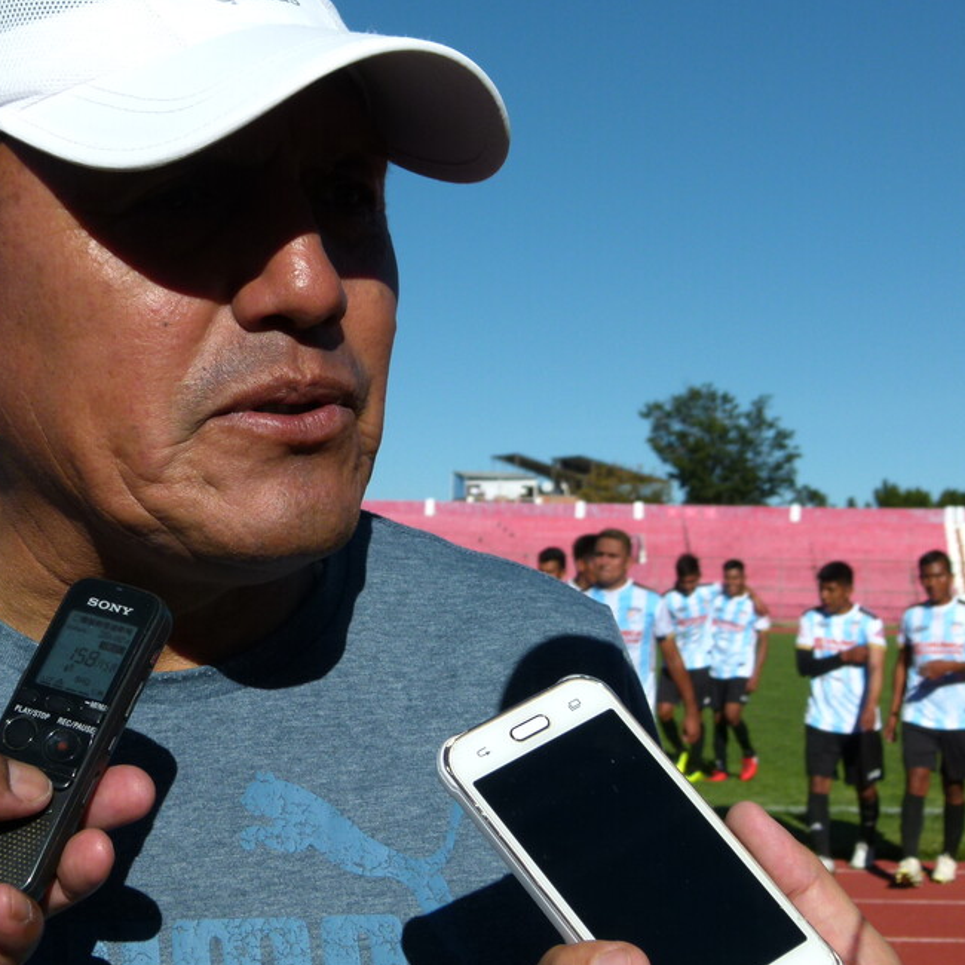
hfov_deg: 23.9
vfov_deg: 24.0
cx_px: 327
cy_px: 485
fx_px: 2271
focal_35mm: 72
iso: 100
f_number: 4
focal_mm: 9.7
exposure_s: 1/1300
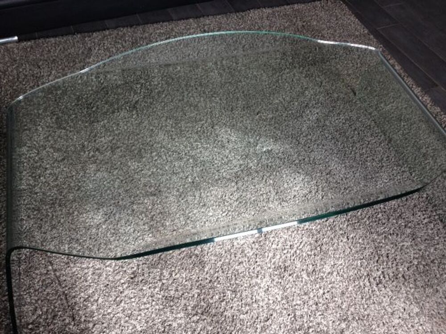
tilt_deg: -51.4
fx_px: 451
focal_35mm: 35
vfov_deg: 40.7
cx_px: 223
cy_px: 167
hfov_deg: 52.6
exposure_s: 1/60
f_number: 2.4
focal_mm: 4.28
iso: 50
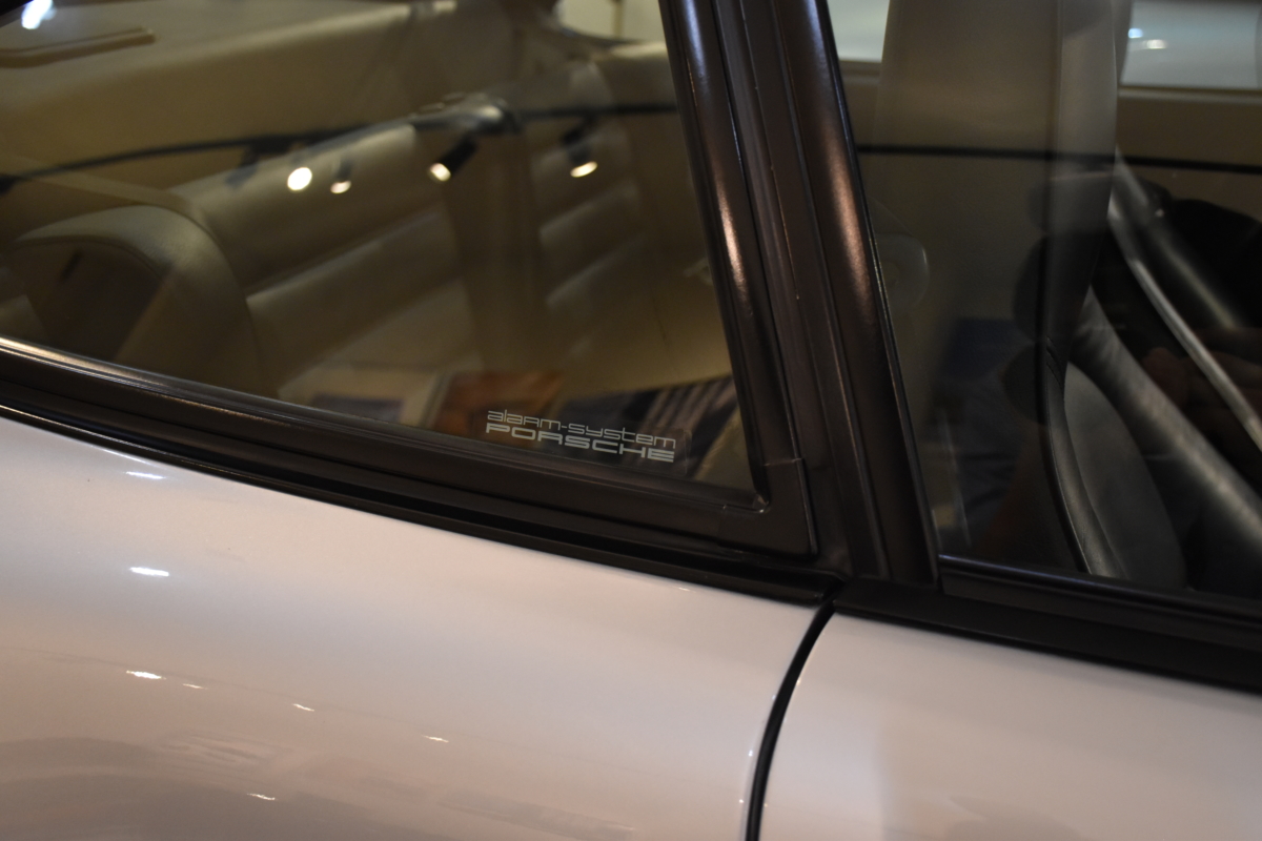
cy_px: 420
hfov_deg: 49.6
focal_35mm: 39
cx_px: 631
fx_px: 1367
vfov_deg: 34.2
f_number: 3.8
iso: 2000
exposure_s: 1/60
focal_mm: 26
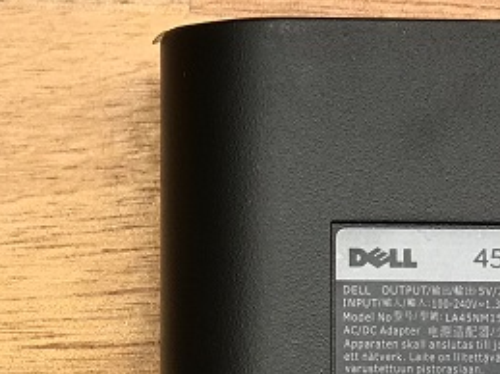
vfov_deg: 6.7
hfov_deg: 9.0
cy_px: 461
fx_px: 3176
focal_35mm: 220
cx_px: 189
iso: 20
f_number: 2.8
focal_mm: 6.6
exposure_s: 1/100
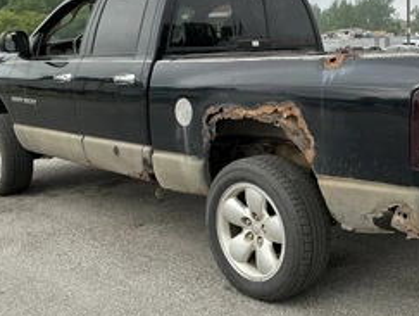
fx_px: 558
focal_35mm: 46
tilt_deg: -5.2
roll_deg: +1.9
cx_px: 278
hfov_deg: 40.7
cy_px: 98
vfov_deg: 31.3
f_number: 1.8
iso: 25
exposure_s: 1/781
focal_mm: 3
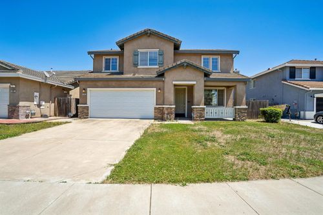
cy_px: 108
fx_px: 144
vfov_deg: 73.7
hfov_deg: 96.8
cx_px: 162
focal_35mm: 16
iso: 320
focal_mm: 16
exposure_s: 1/500
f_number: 8
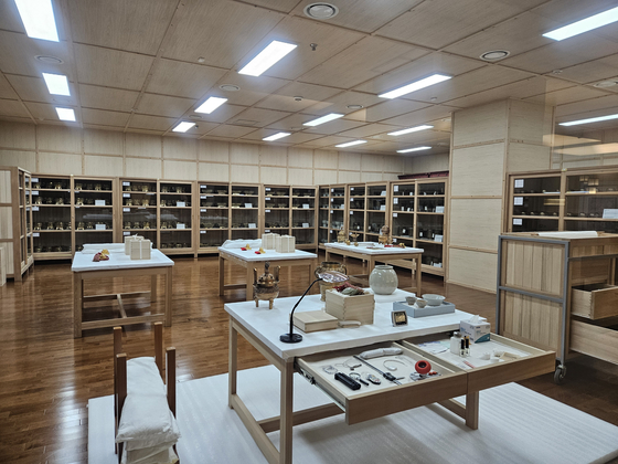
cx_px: 309
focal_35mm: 23
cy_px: 232
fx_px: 411
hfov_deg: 73.9
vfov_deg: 58.9
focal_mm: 5.4
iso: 200
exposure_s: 1/120
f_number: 1.8
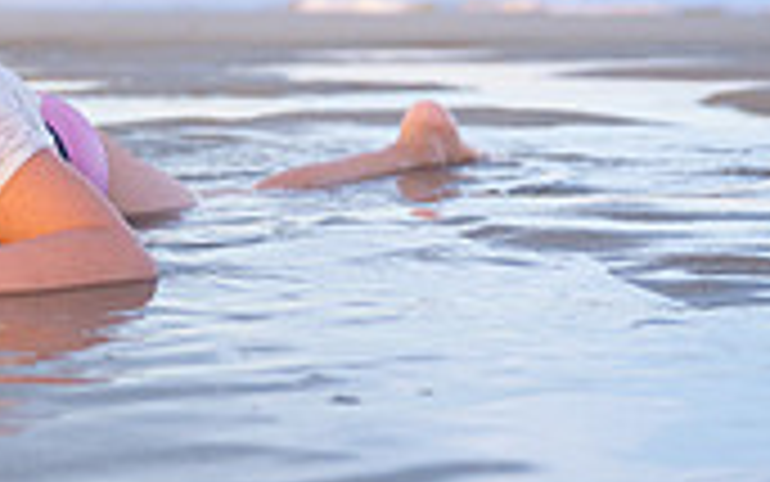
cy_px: 47
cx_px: -207
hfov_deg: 19.3
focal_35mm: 100
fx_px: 2099
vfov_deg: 13.0
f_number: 2.8
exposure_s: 1/200
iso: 640
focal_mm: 28
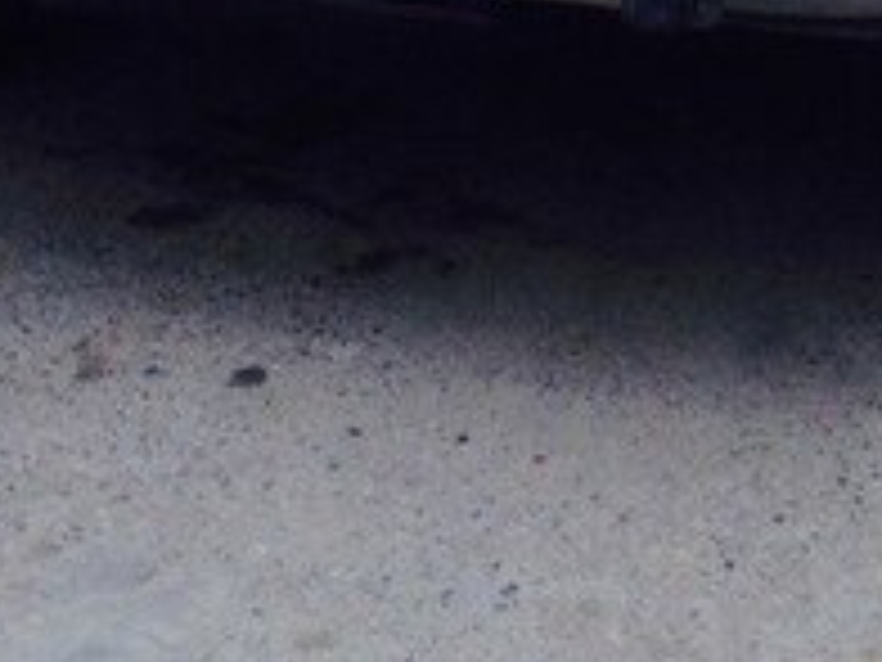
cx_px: 594
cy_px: -160
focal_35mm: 111
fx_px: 2828
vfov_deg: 13.0
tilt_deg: -14.4
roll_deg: -1.0
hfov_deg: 17.7
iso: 50
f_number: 2.4
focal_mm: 4.12
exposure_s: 1/30
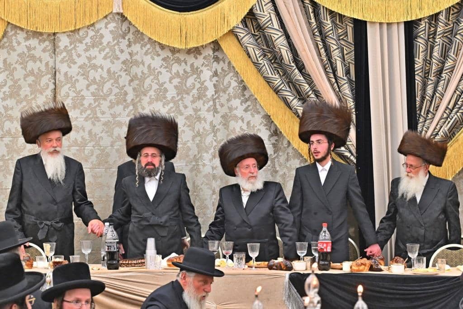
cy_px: 154
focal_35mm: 75
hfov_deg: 27.0
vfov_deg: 18.2
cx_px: 232
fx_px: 965
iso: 800
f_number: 4
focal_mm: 50
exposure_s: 1/200
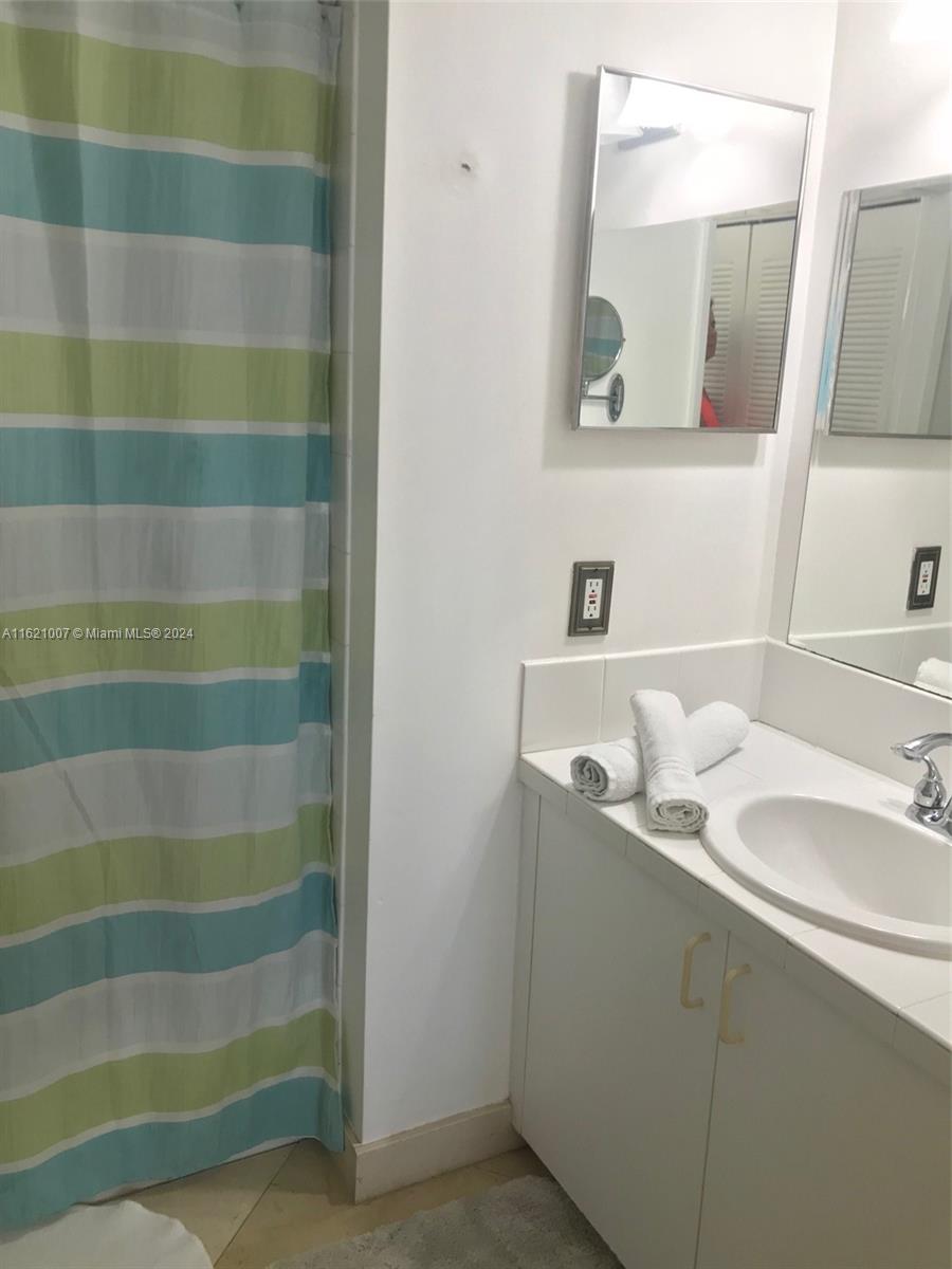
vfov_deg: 63.4
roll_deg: -2.9
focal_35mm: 28
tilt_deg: -11.2
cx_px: 476
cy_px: 634
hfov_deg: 49.7
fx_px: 1027
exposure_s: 1/30
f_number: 1.8
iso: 32
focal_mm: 3.99
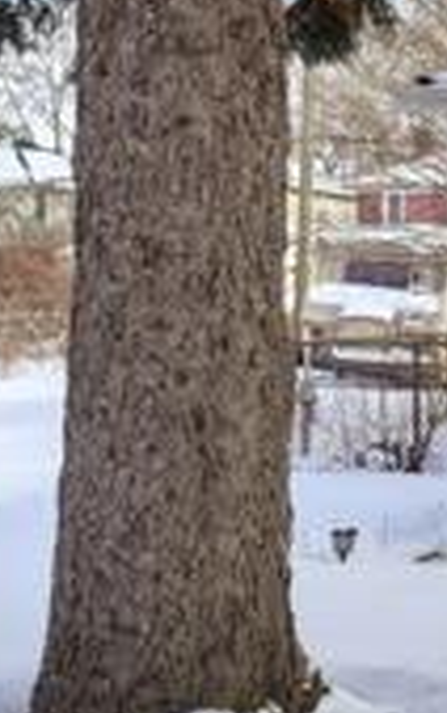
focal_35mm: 83
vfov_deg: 24.9
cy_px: 308
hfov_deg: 12.1
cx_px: 1130
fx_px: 1614
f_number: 8
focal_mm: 23
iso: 400
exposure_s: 1/8000
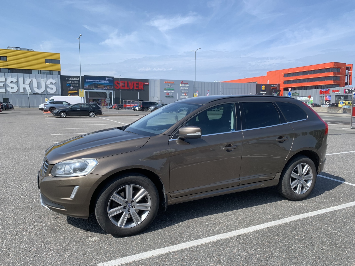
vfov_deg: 53.1
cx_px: 178
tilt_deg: -6.2
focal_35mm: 26
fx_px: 267
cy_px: 133
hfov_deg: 67.3
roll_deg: +0.6
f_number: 1.8
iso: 25
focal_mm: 4.25
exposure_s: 1/706
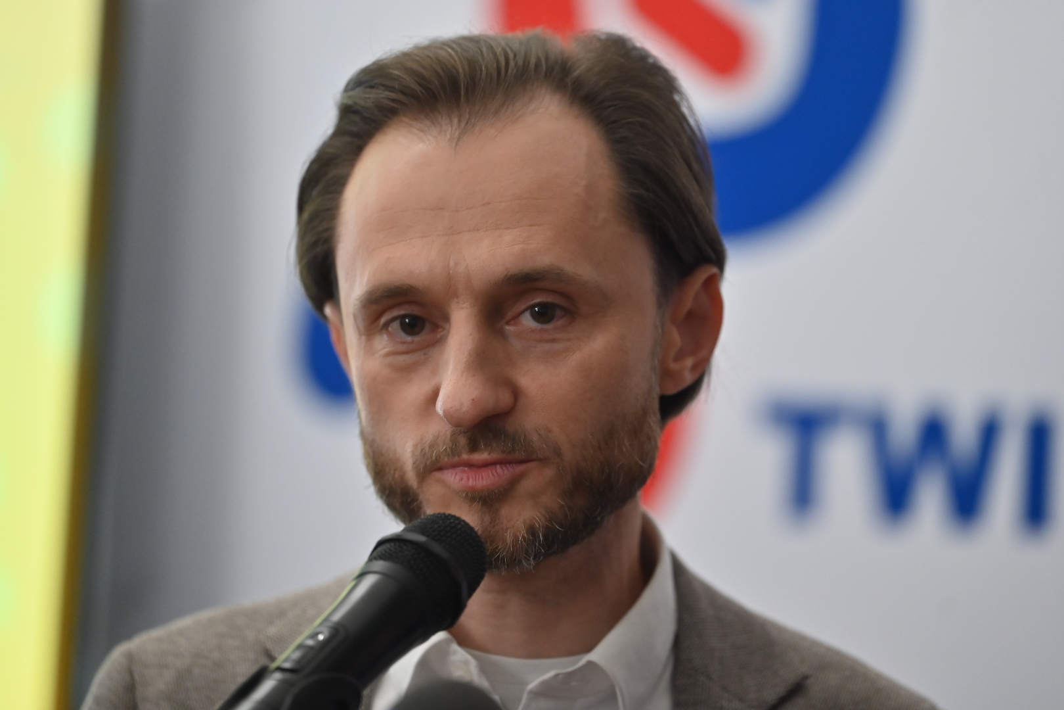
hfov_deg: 11.4
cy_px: 355
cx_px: 532
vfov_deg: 7.6
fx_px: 5320
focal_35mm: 180
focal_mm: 180
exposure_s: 1/400
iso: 1800
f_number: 2.8
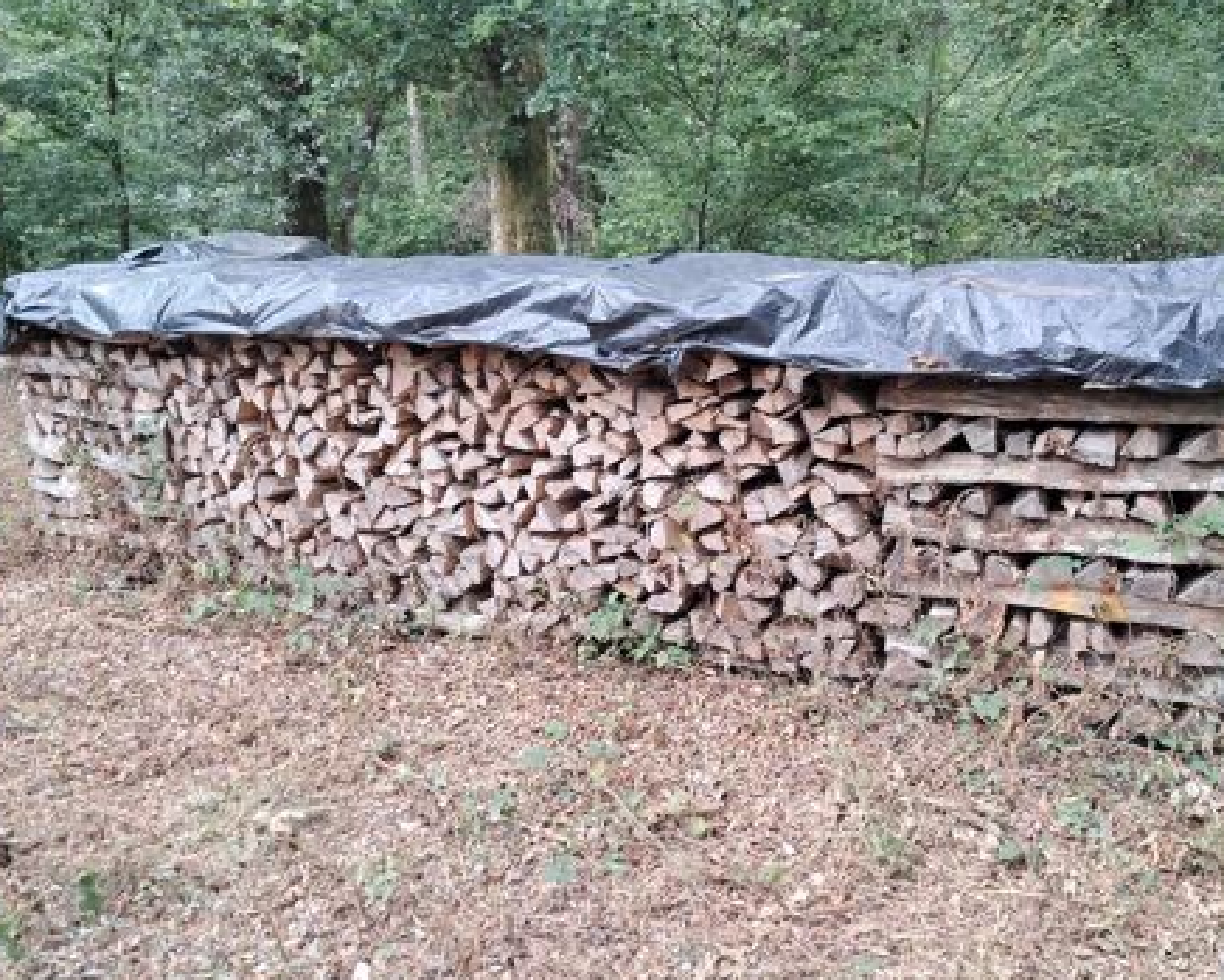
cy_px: 489
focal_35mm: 29
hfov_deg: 60.4
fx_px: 1051
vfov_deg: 50.0
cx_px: 634
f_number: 1.8
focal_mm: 4
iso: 50
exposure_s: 1/60
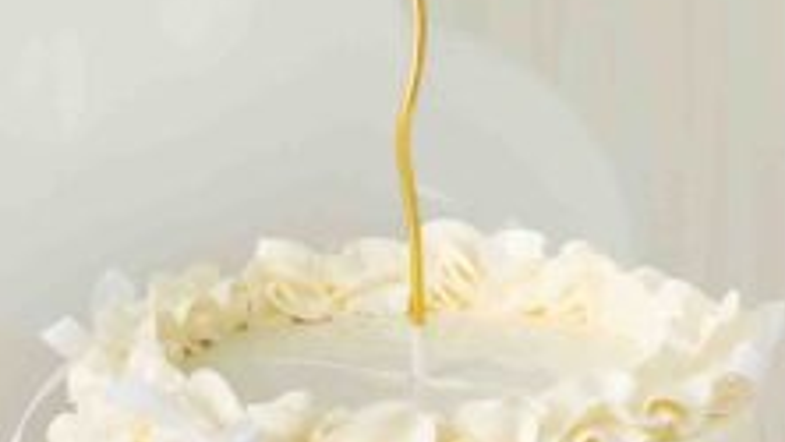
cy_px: 339
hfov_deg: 7.8
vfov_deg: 4.5
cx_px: 1068
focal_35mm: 271
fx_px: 5642
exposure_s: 1/200
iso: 400
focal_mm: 27
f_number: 3.6
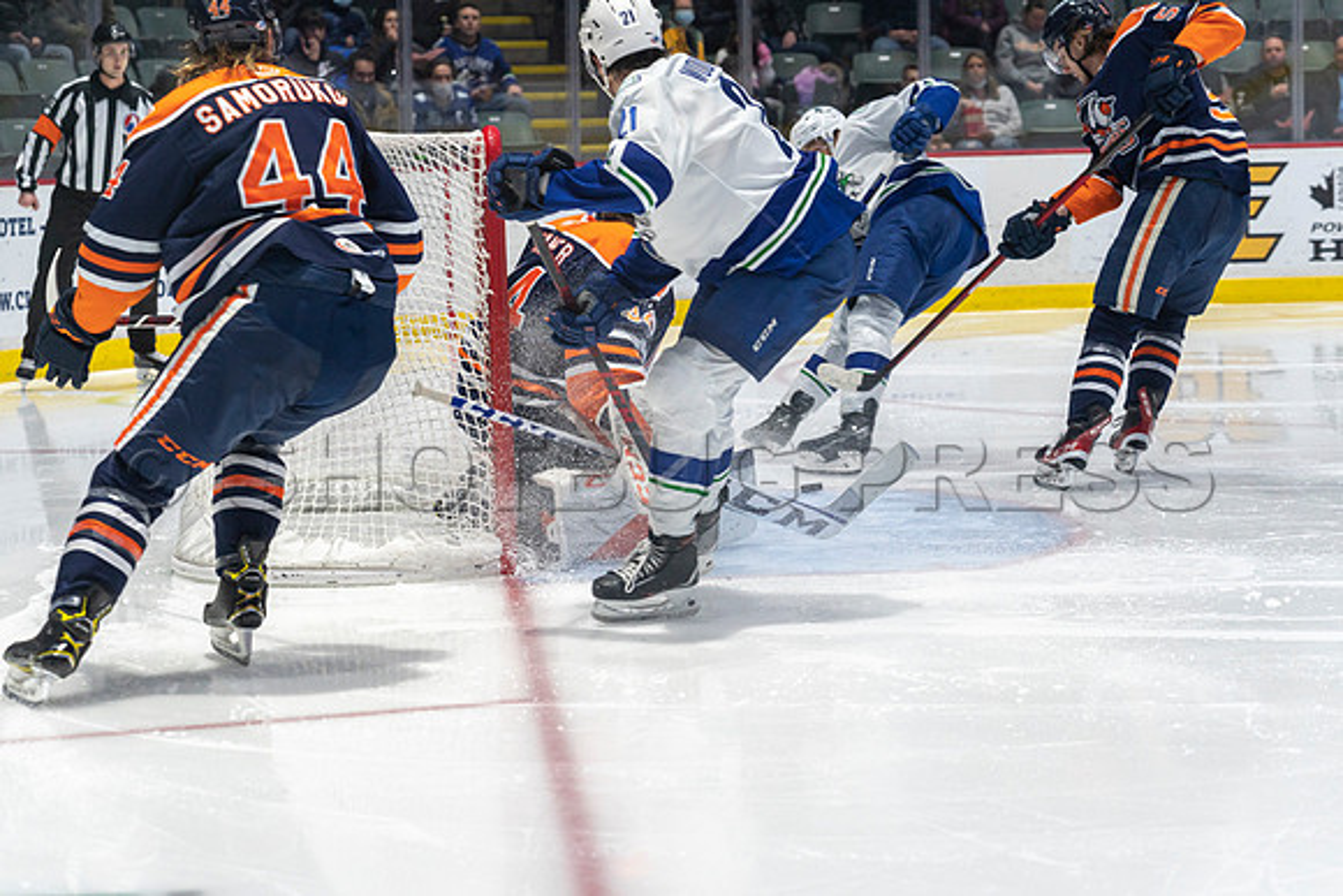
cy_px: 448
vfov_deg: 14.6
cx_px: 672
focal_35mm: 94
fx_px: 3507
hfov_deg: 21.7
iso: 1600
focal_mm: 94
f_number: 5
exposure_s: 1/640
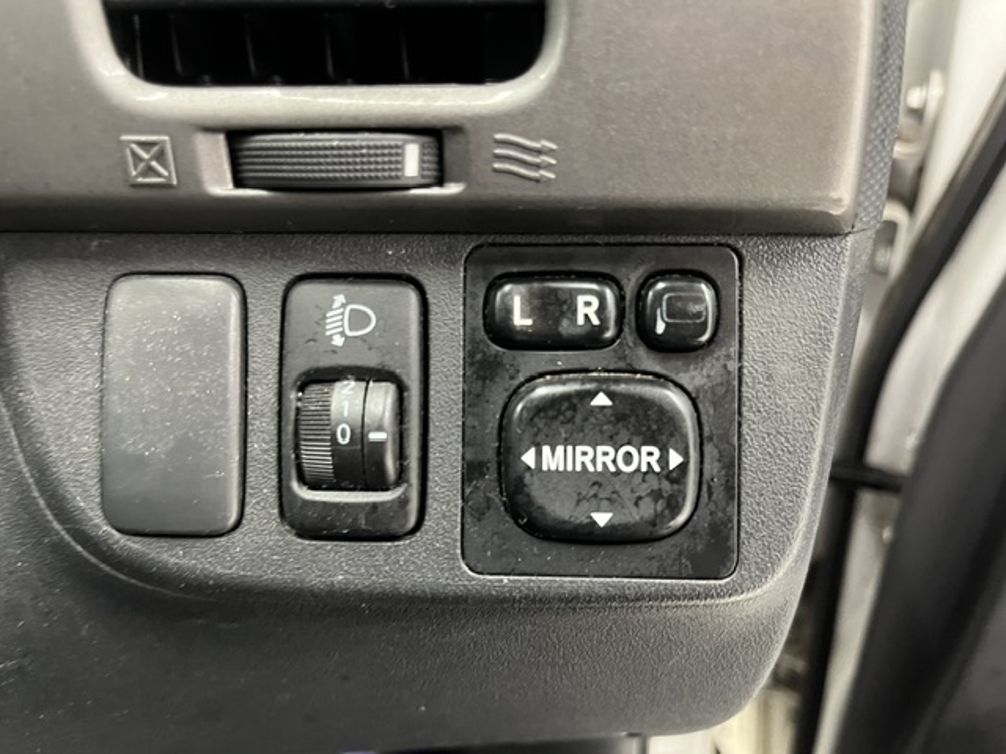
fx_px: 756
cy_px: 377
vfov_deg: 53.1
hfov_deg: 67.3
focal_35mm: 26
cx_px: 503
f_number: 1.6
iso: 400
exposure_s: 1/33
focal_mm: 5.1
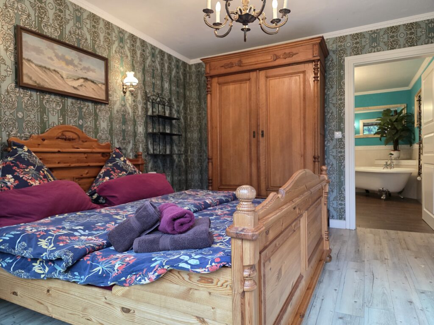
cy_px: 162
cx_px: 217
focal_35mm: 23
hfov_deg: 73.9
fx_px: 288
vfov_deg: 58.9
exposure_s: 1/100
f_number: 1.7
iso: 250
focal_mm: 6.3
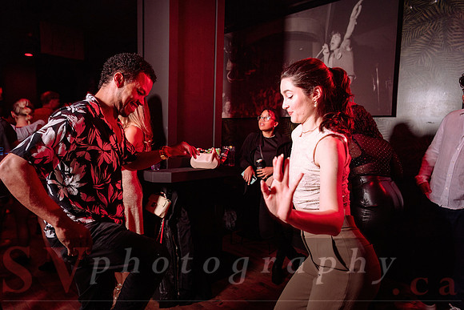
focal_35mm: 24
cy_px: 155
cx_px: 232
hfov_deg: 73.7
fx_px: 309
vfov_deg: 53.2
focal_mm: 24
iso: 800
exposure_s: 1/30
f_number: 3.2
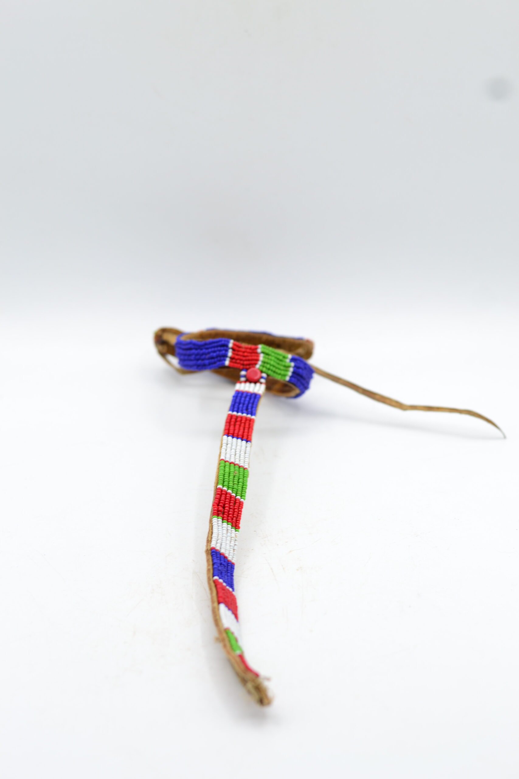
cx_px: 260
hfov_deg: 18.2
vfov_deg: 27.0
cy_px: 390
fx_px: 1622
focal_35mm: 75
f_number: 4
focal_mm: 50
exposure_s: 1/250
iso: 100
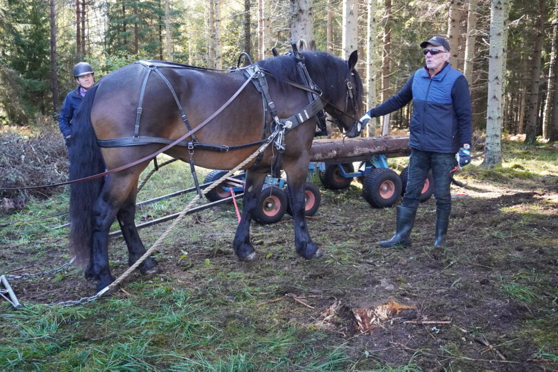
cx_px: 279
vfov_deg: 36.9
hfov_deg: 53.1
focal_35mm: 36
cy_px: 186
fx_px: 558
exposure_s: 1/640
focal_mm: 24
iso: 6400
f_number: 4.5
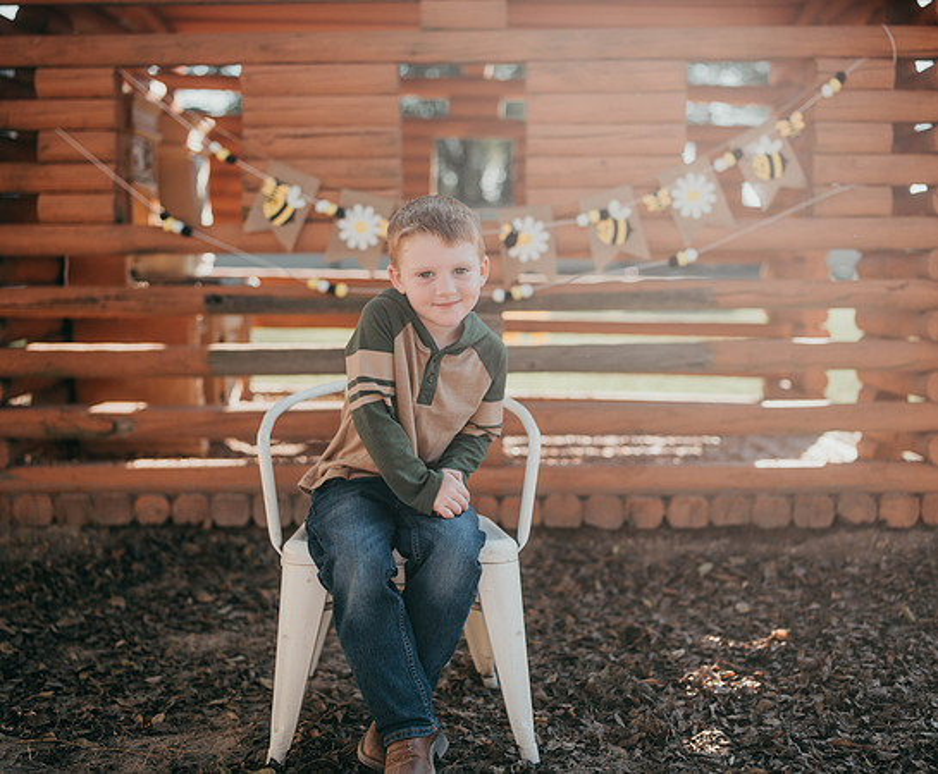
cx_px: 480
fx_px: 1207
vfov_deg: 35.6
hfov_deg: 42.5
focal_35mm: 43
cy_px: 387
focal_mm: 35
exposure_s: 1/1600
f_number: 1.6
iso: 64
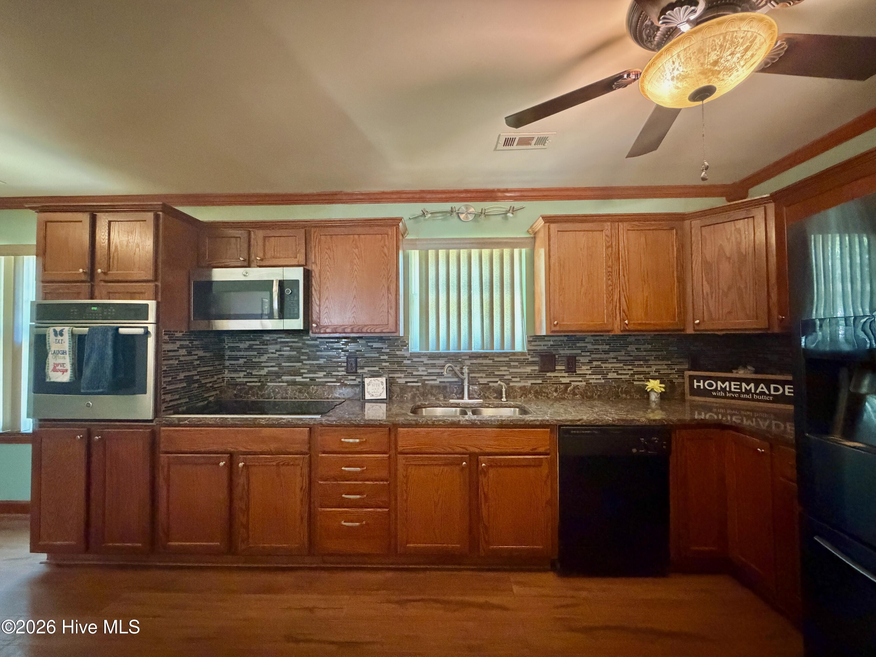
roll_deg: +0.1
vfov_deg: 85.7
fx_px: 354
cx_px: 438
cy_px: 328
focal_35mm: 14
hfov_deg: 102.1
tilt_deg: +2.8
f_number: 2.2
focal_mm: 2.22
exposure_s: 1/40
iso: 1600
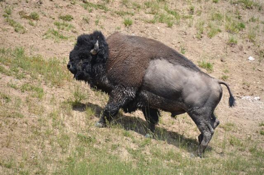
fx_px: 2194
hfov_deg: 6.9
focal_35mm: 300
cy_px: 88
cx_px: 132
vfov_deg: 4.6
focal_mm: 200
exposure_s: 1/640
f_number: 6.3
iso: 200
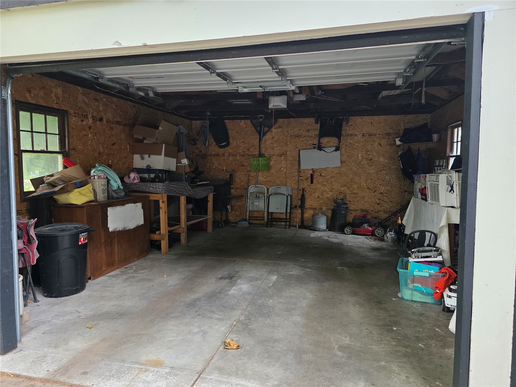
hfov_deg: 73.9
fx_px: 343
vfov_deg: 58.9
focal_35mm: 23
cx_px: 258
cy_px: 194
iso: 200
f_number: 1.7
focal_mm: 6.3
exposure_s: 1/180
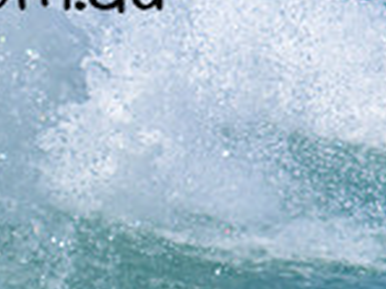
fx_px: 45529
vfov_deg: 0.4
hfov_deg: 0.5
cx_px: -256
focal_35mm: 4083
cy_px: -18
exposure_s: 1/2000
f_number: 16
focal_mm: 800
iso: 1400
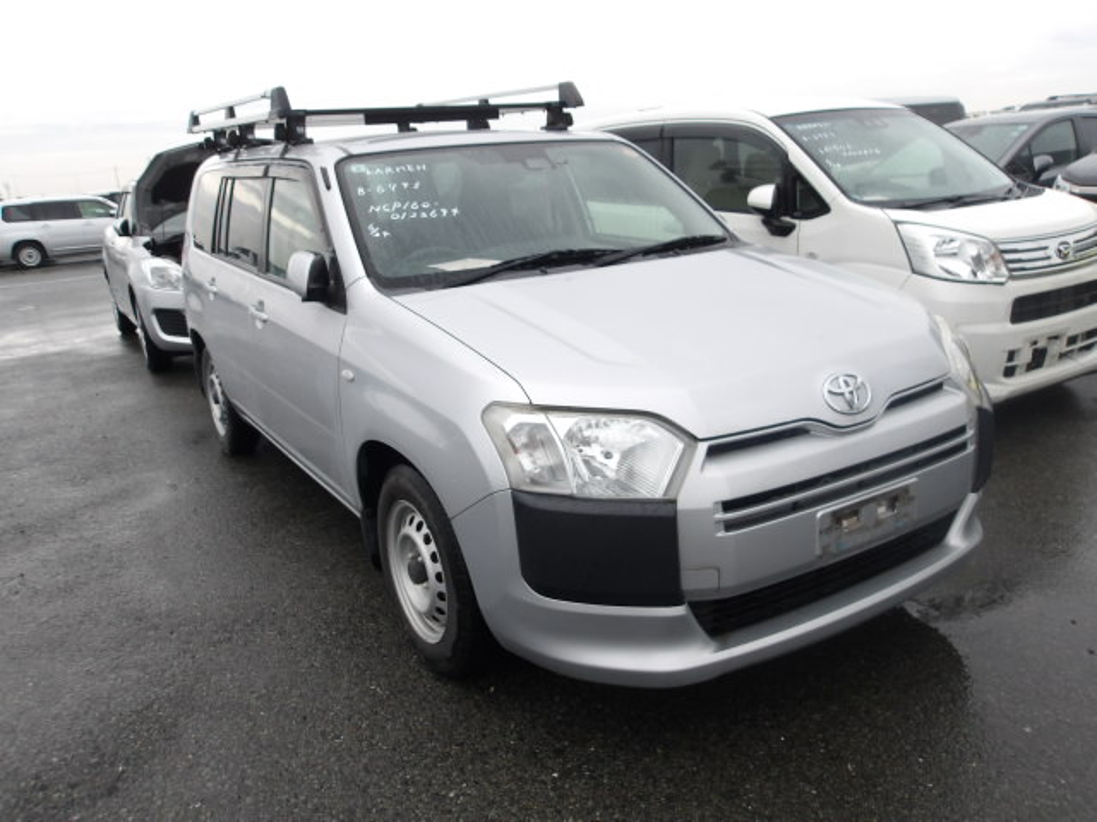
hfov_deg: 65.3
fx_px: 856
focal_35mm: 27
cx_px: 548
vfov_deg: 51.4
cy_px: 411
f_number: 10.4
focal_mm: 4.9
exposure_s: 1/60
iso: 178
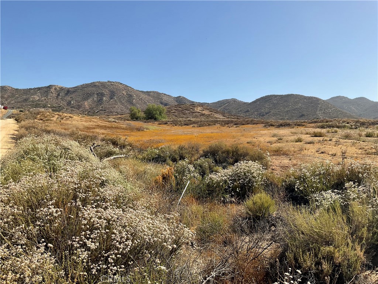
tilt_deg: +0.0
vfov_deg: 48.2
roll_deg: -2.6
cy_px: 142
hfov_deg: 61.7
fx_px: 317
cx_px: 189
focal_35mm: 29
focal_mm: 3
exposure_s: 1/1912
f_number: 1.8
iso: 20
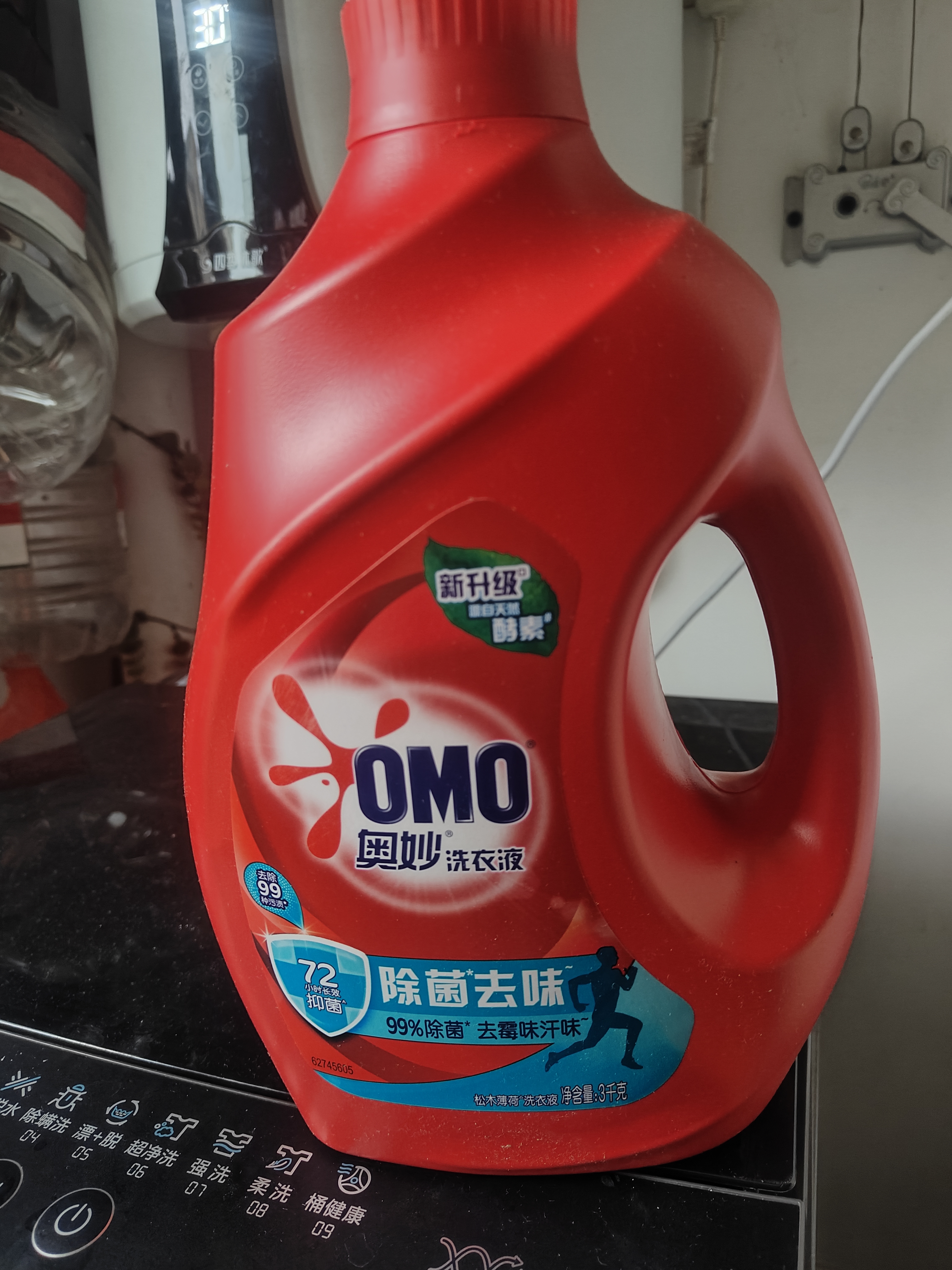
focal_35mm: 24
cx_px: 476
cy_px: 635
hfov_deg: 56.8
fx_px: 880
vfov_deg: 71.6
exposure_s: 1/33
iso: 800
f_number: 1.8
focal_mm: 5.59
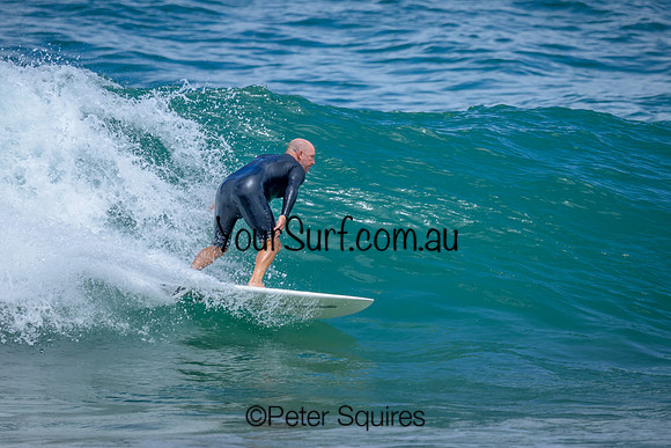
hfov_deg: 1.9
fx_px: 20420
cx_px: 344
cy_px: 184
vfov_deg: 1.3
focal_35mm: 1095
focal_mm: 800
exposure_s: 1/2500
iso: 320
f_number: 6.3
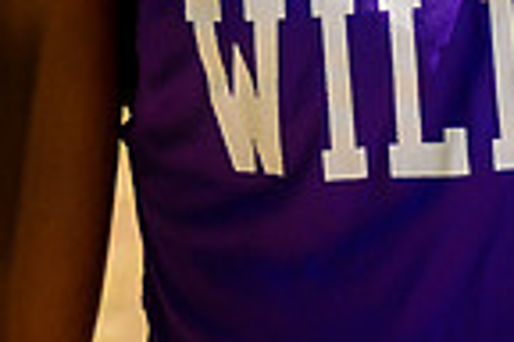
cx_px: 443
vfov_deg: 6.1
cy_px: -449
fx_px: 3112
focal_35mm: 218
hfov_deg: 9.4
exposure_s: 1/250
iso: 100
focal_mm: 70
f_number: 4.5
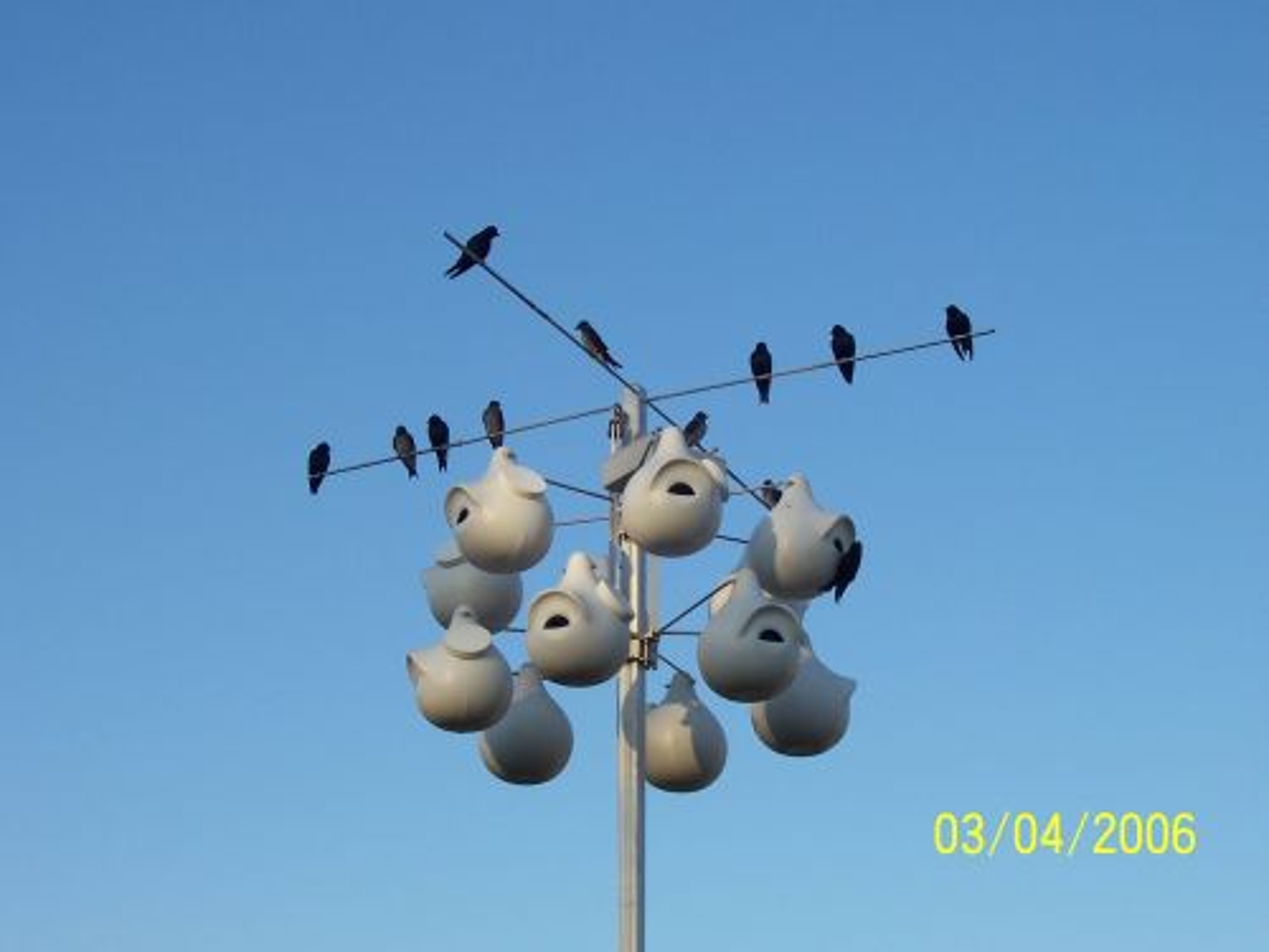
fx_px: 3006
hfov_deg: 23.8
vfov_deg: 18.0
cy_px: 476
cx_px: 634
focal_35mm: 82
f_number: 8
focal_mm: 13.5
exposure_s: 1/125
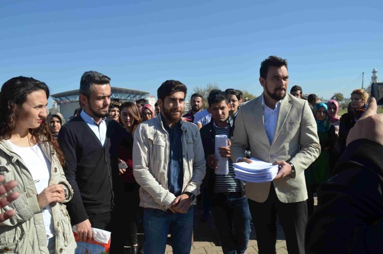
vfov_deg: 47.7
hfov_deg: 67.5
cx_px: 192
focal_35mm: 27
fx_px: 287
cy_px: 127
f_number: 11
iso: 320
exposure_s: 1/400
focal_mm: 18
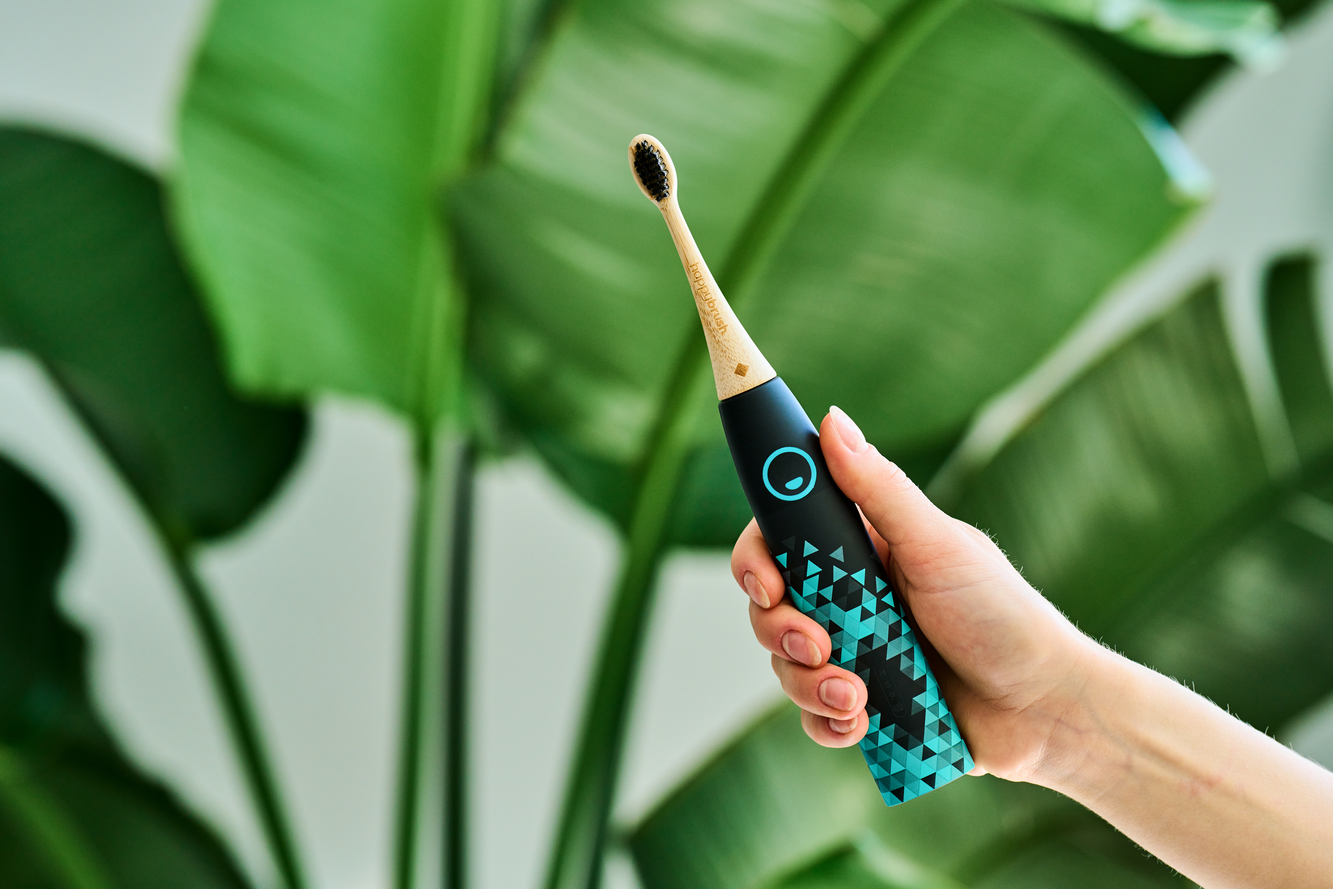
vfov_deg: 14.7
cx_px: 651
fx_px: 3443
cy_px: 455
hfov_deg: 21.9
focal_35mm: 93
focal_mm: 85
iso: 160
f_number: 4
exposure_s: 1/200
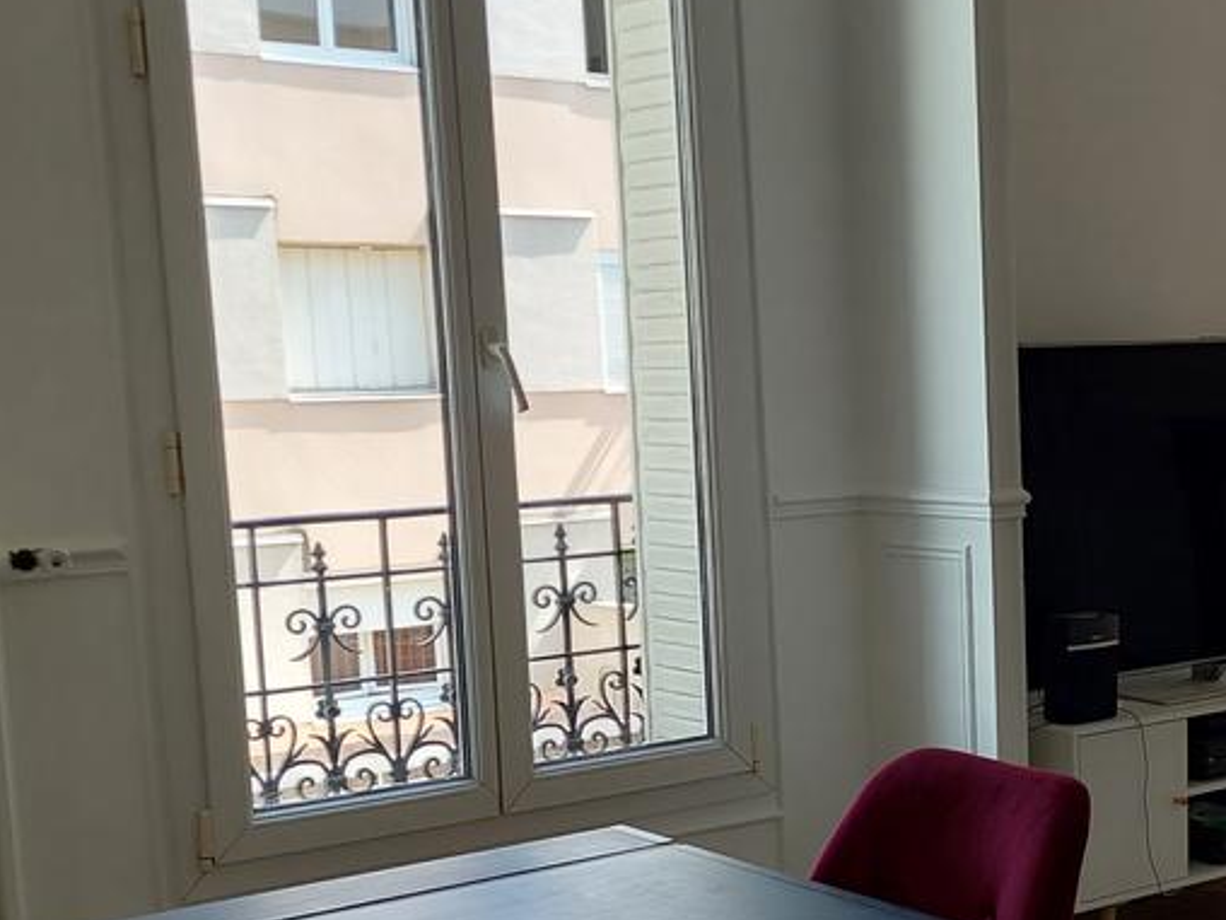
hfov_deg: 31.3
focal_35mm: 59
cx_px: 1093
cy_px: 669
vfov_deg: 24.6
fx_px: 2090
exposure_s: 1/120
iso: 50
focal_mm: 5.23
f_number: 1.8
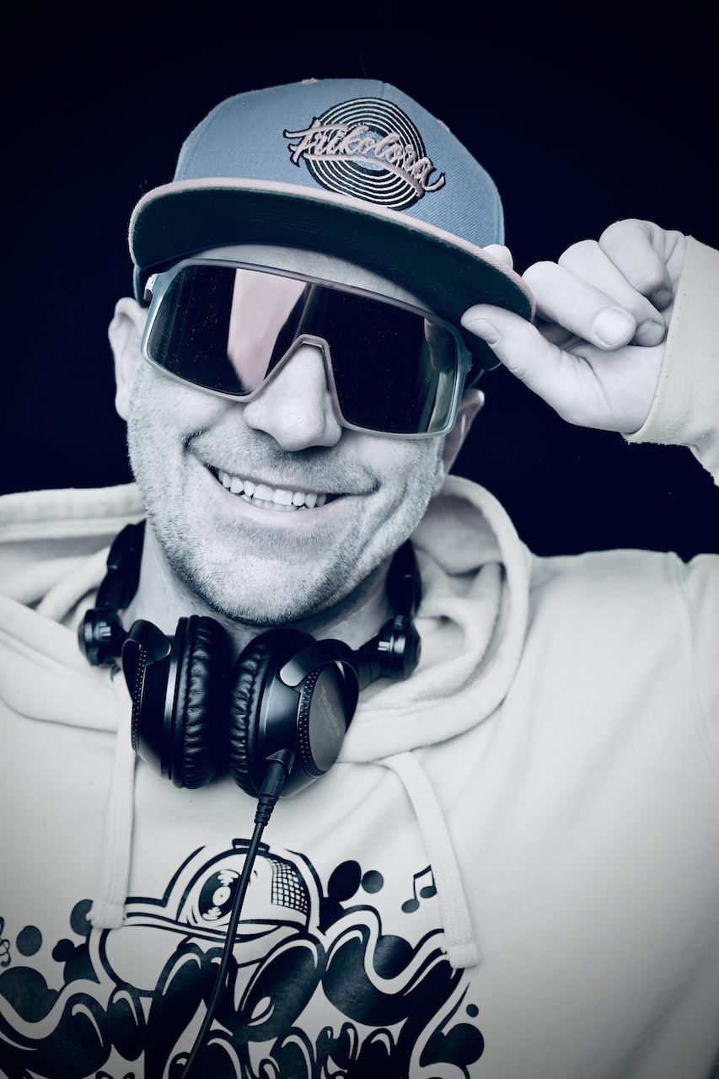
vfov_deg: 40.3
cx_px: 360
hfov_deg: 27.5
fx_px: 1468
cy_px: 540
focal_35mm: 49
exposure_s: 1/200
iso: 200
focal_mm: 49
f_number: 5
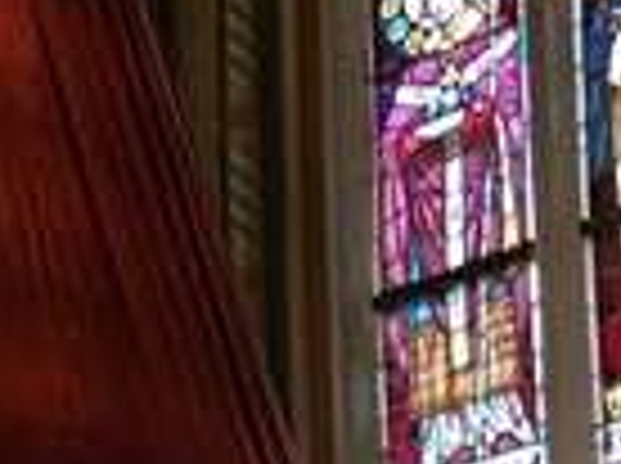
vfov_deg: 7.5
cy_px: 734
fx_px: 3456
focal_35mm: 193
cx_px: -310
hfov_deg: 9.9
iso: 200
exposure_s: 1/50
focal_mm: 4.2
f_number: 1.7
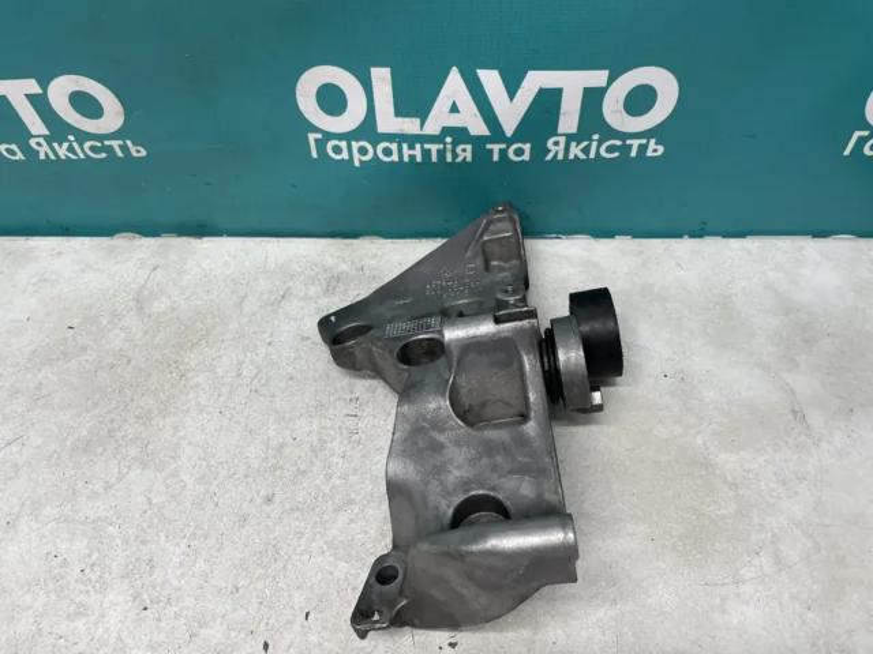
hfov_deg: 67.3
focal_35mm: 26
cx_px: 436
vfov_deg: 53.1
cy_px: 327
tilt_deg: -51.6
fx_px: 656
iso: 80
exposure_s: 1/100
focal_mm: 4.2
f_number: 1.6
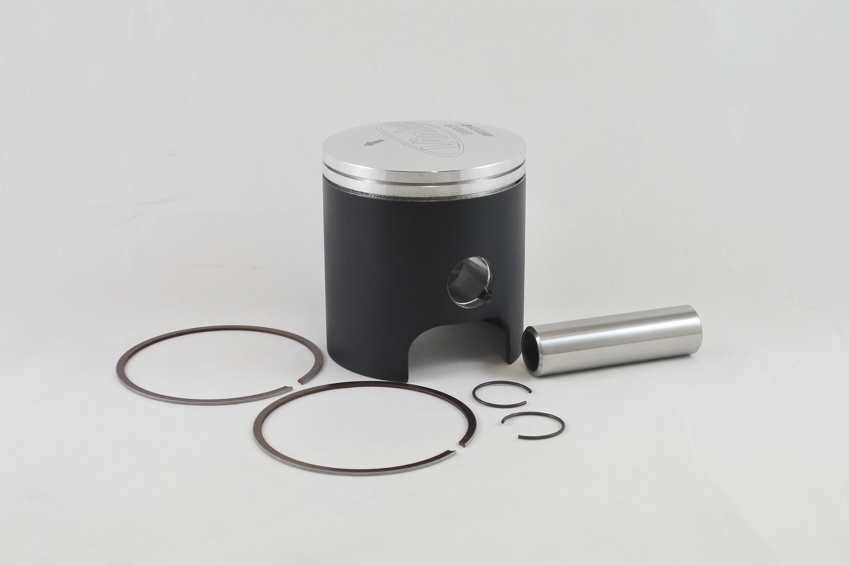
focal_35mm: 45
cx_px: 424
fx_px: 1061
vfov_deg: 29.9
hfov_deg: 43.6
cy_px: 283
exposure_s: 1/160
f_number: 4.5
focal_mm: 16.8
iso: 400
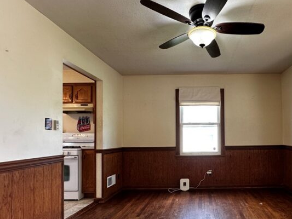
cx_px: 201
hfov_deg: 75.8
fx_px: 177
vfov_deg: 62.8
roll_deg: +0.7
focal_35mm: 21
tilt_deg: +1.4
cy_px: 133
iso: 160
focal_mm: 2.22
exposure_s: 1/120
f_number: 2.2
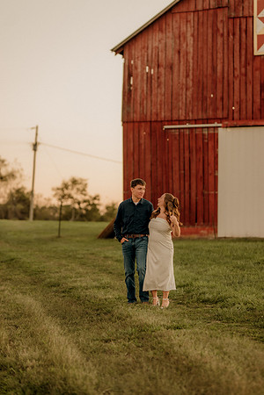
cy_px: 198
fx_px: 935
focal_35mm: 85
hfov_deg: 16.1
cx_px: 132
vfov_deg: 23.9
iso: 200
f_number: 1.8
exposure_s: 1/100
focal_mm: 85
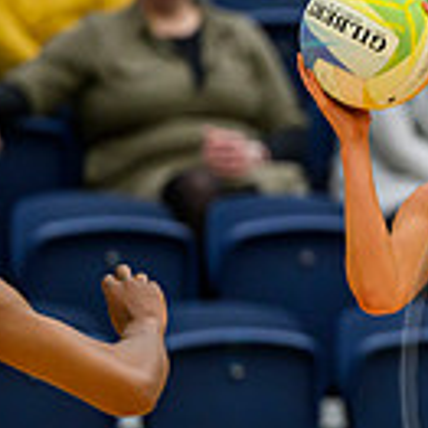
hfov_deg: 1.9
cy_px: 208
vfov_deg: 1.9
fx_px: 12618
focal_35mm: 902
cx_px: 590
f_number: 2.8
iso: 2500
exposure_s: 1/1000
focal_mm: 200
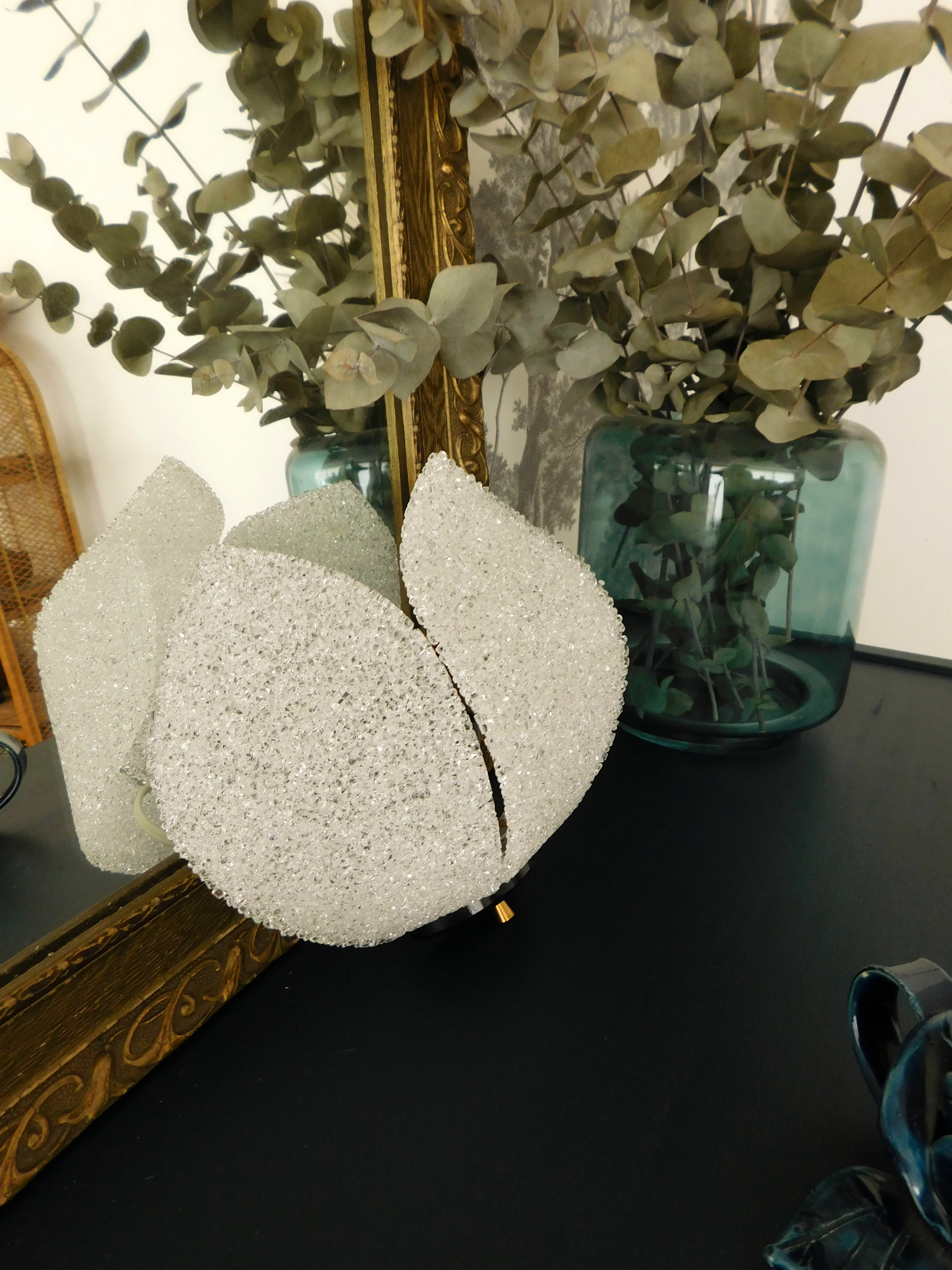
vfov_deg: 73.9
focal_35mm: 23
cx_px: 476
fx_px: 843
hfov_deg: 58.9
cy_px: 635
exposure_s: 1/20
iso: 125
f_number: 3
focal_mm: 4
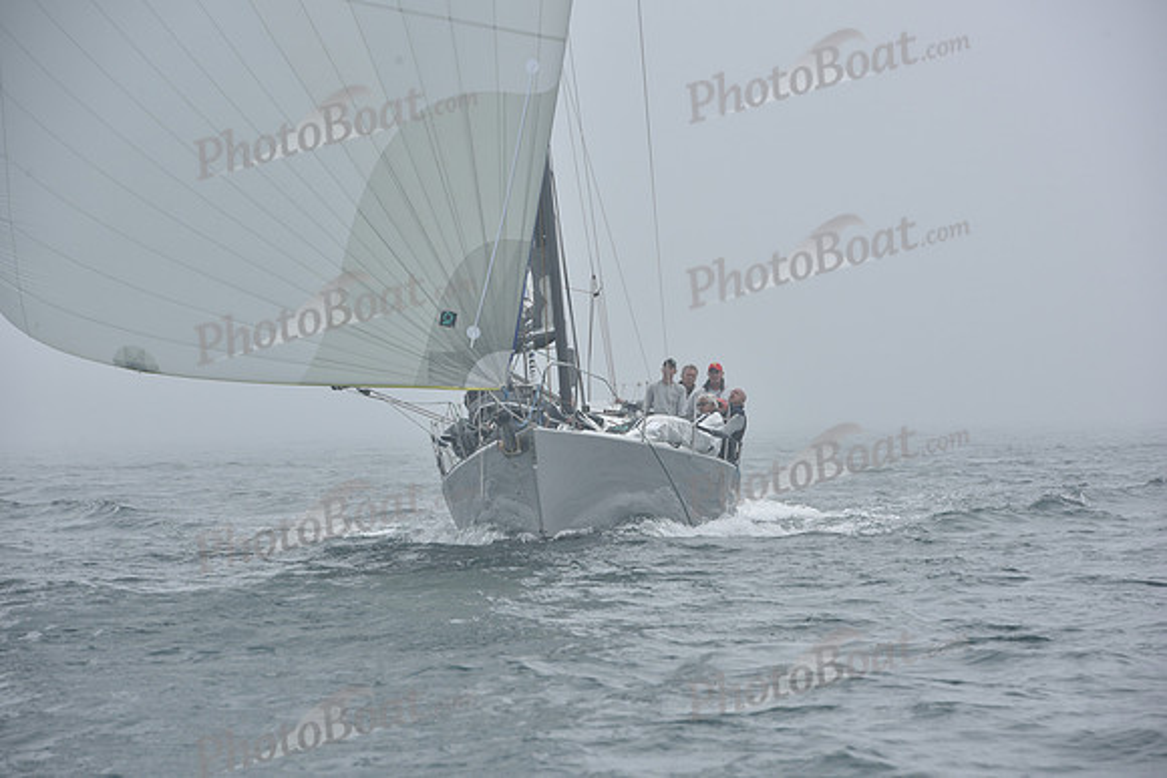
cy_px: 389
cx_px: 584
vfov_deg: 6.9
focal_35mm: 200
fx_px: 6485
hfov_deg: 10.3
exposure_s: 1/800
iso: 250
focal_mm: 200
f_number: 10
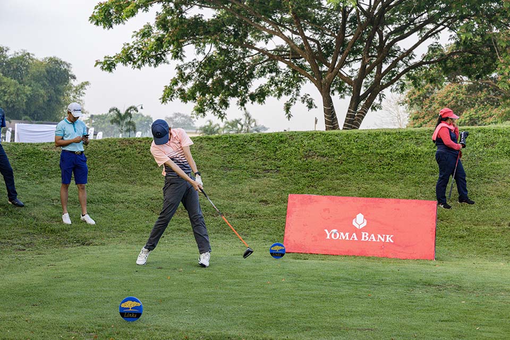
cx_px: 255
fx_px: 992
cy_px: 170
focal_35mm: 70
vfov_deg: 19.5
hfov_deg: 28.8
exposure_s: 1/2500
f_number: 5.6
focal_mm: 70
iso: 3200
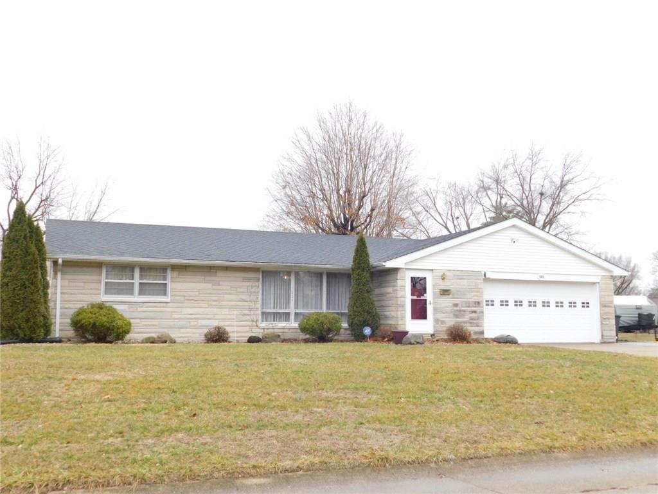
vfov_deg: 39.7
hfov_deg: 51.4
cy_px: 247
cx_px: 329
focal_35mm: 36
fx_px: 684
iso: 125
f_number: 3.5
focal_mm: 6.3
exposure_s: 1/80
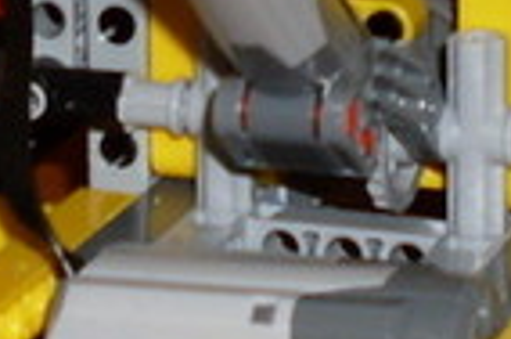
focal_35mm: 251
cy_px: 45
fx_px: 3555
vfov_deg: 5.4
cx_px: 191
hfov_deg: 8.2
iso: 100
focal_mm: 6.3
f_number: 2.8
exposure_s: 1/45
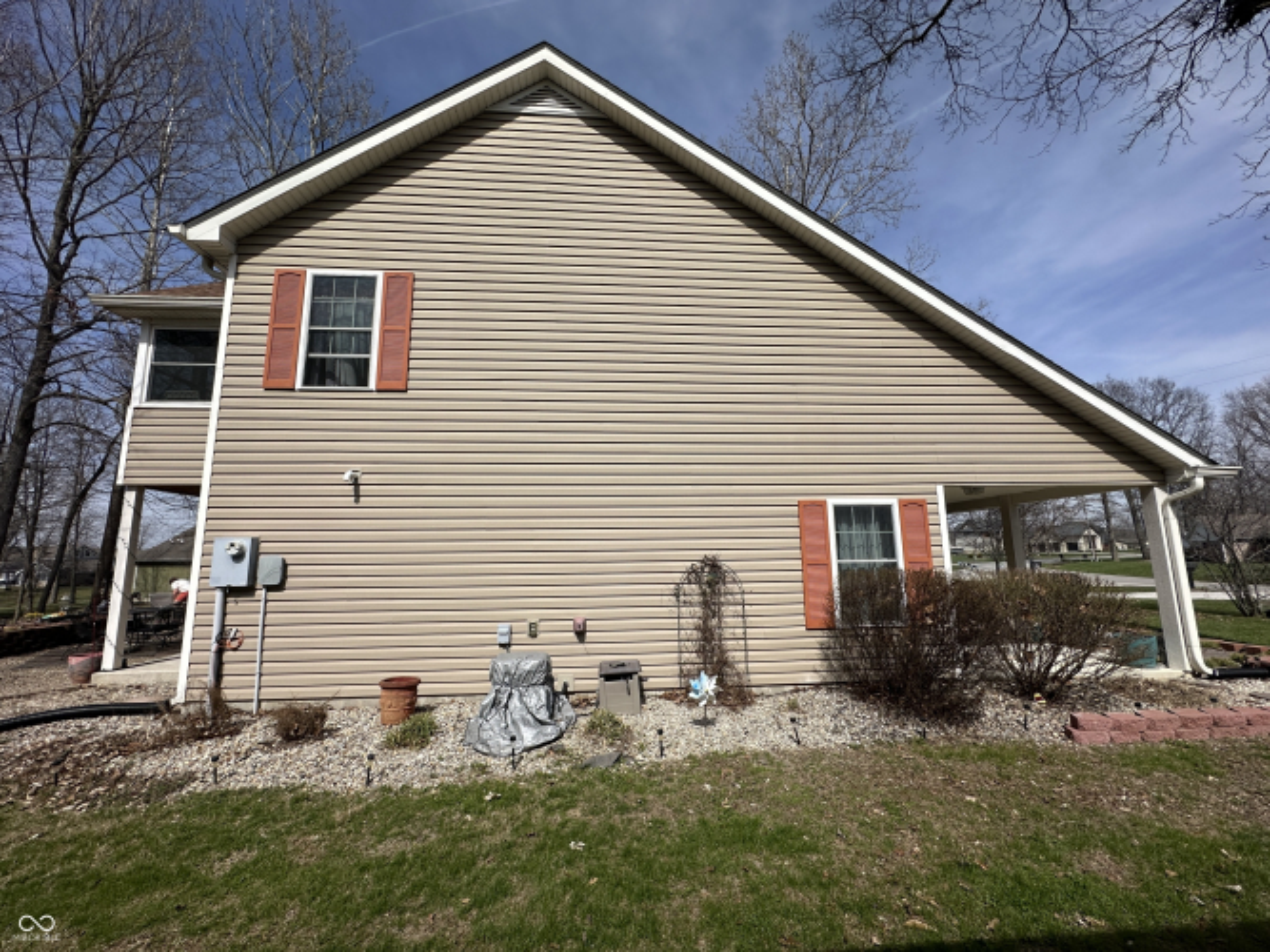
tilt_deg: +9.1
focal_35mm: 14
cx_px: 635
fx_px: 514
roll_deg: +0.6
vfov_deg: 85.7
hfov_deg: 102.1
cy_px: 476
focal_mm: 2.22
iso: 50
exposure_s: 1/3610
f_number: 2.2
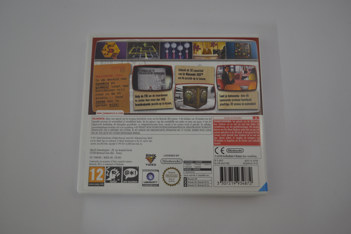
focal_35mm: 33
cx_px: 176
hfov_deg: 57.2
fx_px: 322
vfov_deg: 40.0
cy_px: 117
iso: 400
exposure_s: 1/30
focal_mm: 22
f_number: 3.8
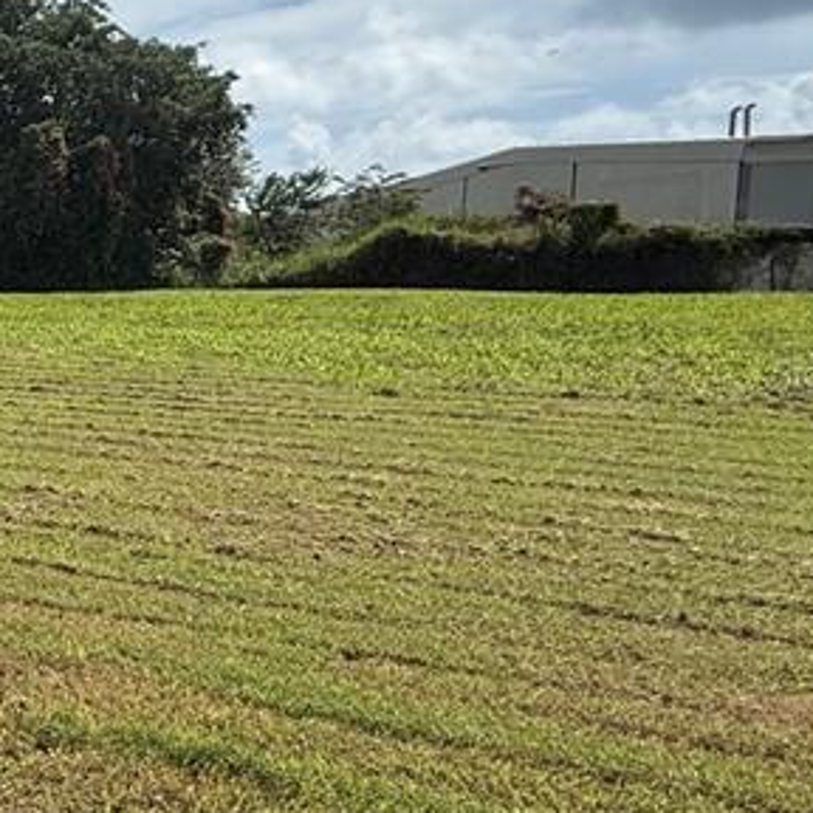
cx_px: -502
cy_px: 373
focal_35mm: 44
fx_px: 1169
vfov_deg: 38.3
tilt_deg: -5.5
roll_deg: +1.6
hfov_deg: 25.1
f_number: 2.2
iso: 50
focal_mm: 2.22
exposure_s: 1/2976
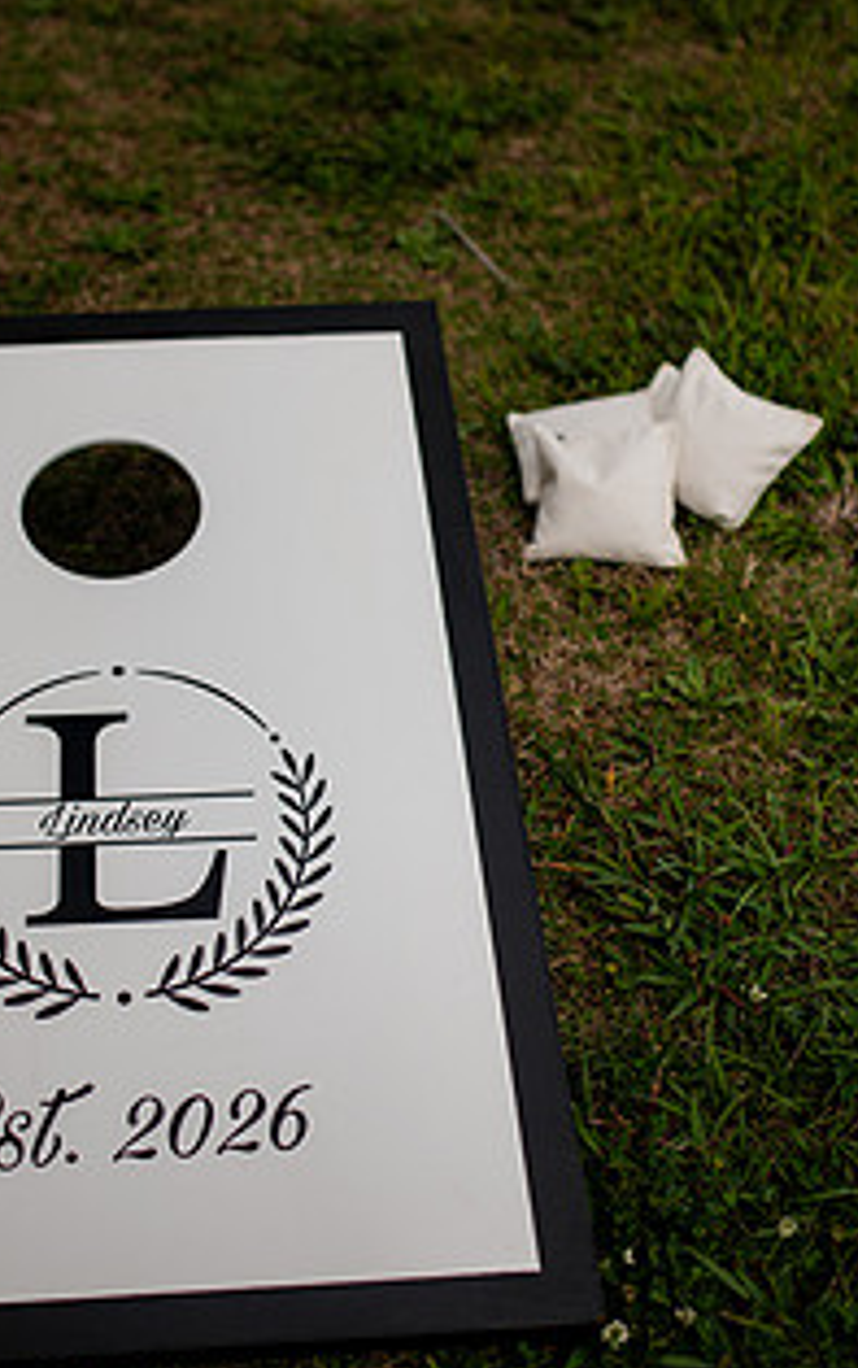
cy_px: 623
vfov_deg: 39.5
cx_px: 268
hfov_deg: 25.2
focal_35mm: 51
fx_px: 1903
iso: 125
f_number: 1.8
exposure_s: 1/8000
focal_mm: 35
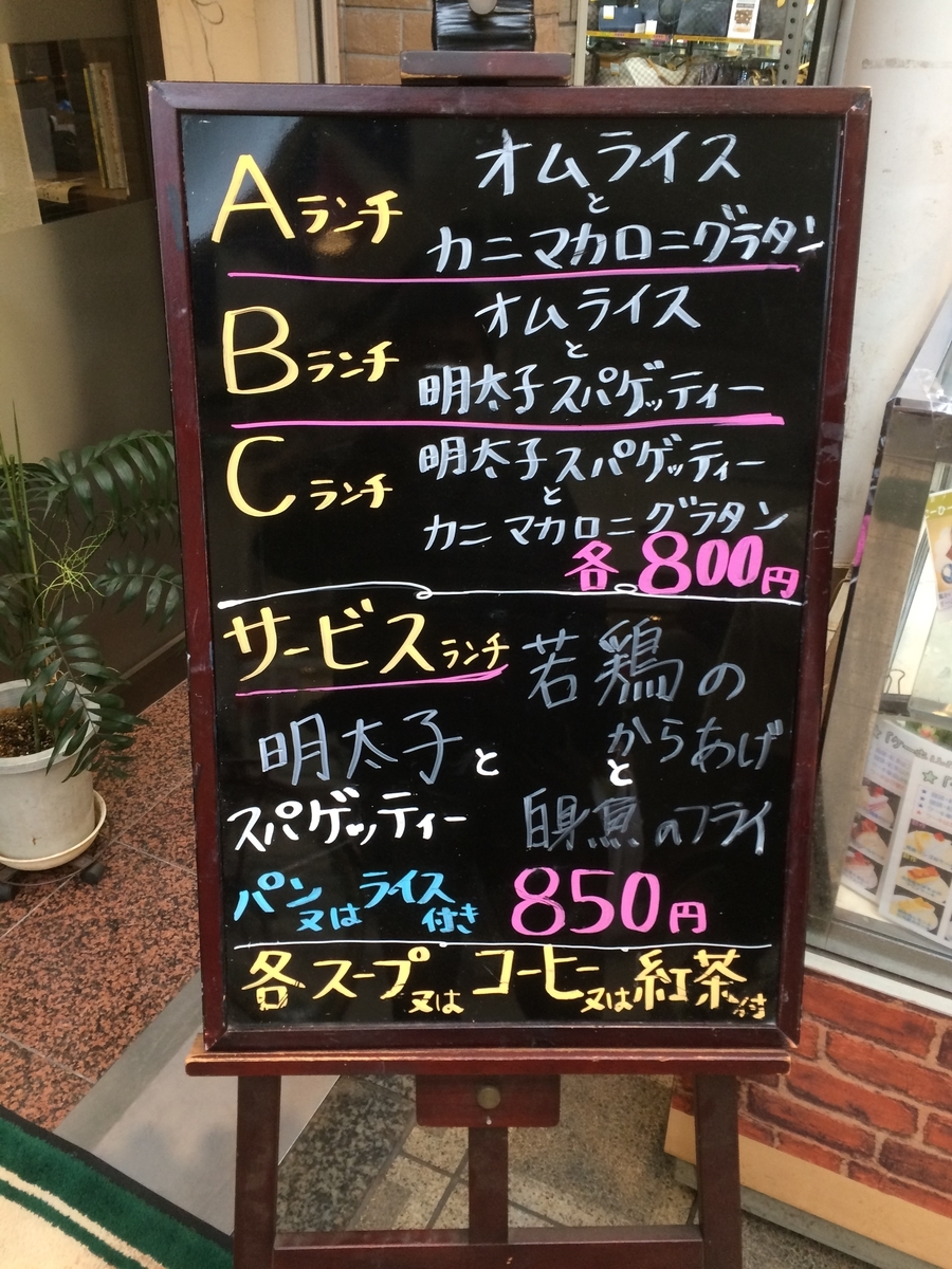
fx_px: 1063
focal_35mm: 29
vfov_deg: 61.7
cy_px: 634
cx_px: 476
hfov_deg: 48.2
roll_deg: +1.4
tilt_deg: -31.9
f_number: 2.2
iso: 64
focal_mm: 4.15
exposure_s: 1/30
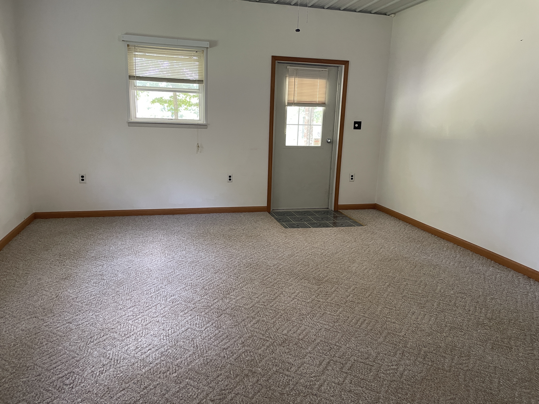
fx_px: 405
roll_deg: -1.7
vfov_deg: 53.1
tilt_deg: -12.0
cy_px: 202
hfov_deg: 67.3
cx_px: 270
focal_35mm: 26
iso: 125
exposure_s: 1/60
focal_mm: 4.2
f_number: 1.6
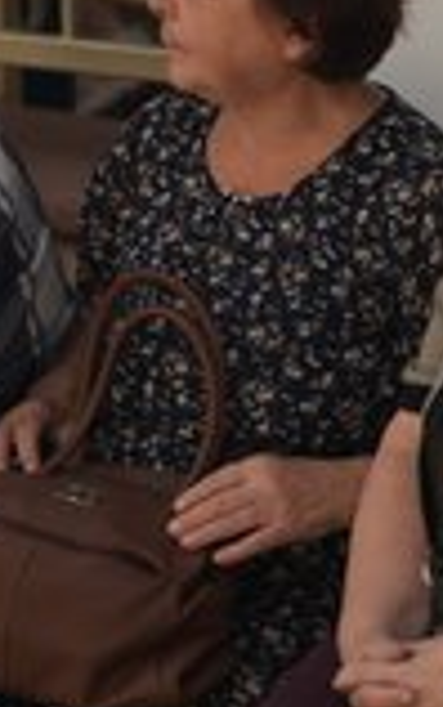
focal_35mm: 181
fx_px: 3490
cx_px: 219
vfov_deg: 11.5
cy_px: 145
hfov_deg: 7.3
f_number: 3.2
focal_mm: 70
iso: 125
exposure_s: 1/125
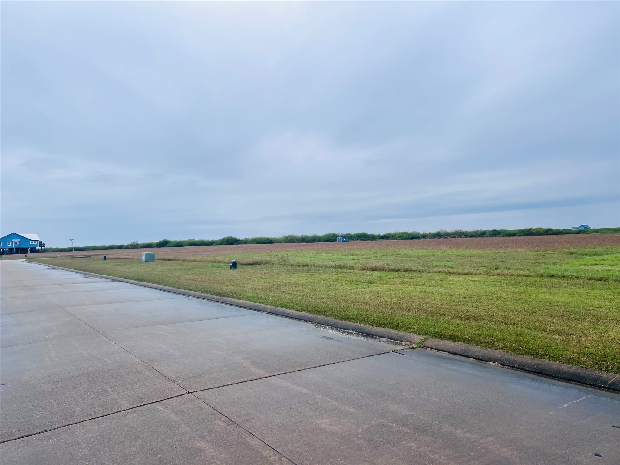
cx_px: 310
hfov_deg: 67.3
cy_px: 232
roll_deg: +2.2
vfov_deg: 53.1
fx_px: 466
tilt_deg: +0.9
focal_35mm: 26
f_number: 1.5
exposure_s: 1/3165
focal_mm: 5.7
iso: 50
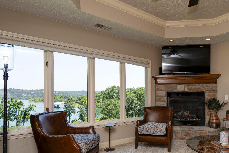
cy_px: 97
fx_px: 159
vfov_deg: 50.7
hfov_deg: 69.9
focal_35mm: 25
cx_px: 148
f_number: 6.7
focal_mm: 16
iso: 50
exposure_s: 1/60
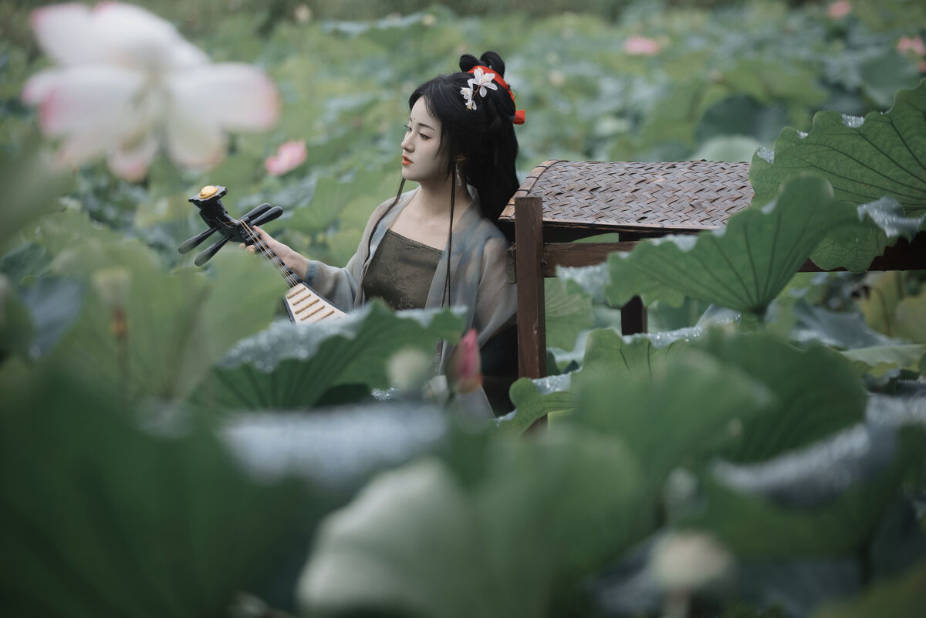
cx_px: 463
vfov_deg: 10.5
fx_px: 3344
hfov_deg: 15.8
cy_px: 309
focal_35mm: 130
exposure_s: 1/800
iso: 100
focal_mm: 130
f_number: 2.8
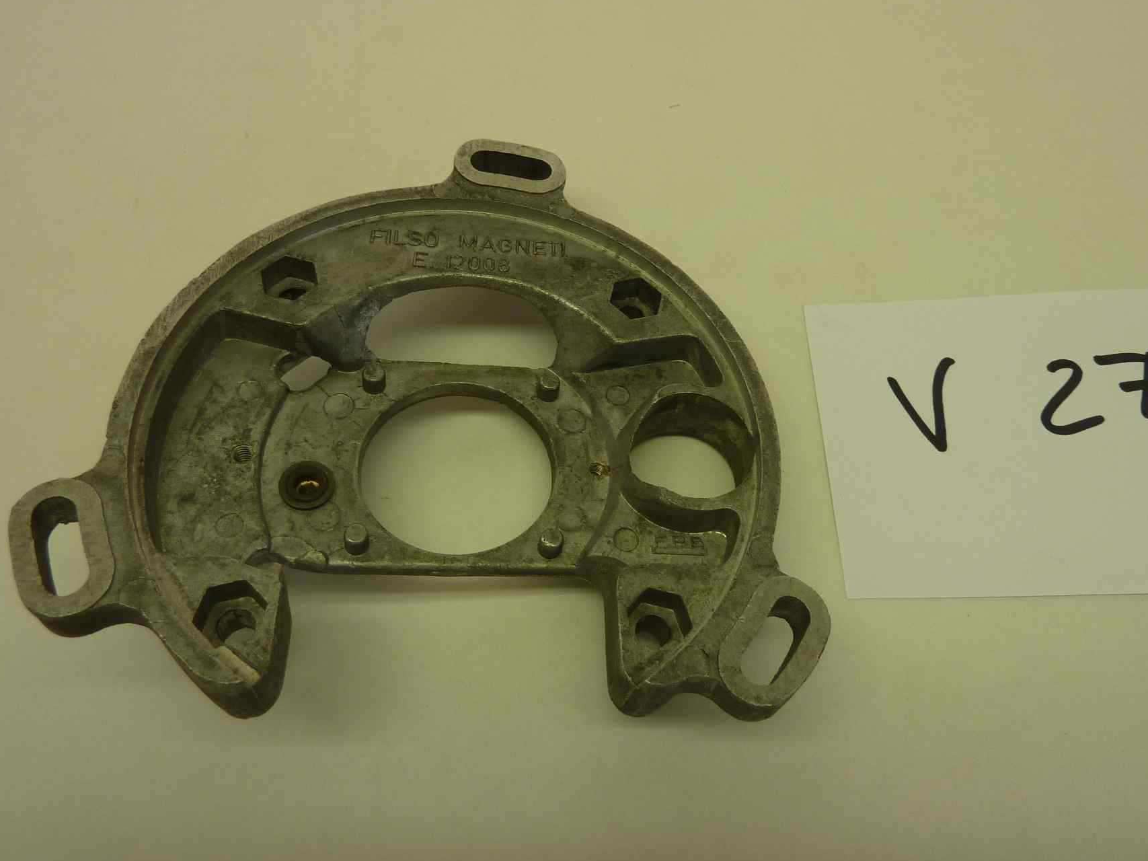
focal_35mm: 30
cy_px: 359
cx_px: 629
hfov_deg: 59.9
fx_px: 995
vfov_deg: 46.6
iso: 80
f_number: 3.3
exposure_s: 1/60
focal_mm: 4.1
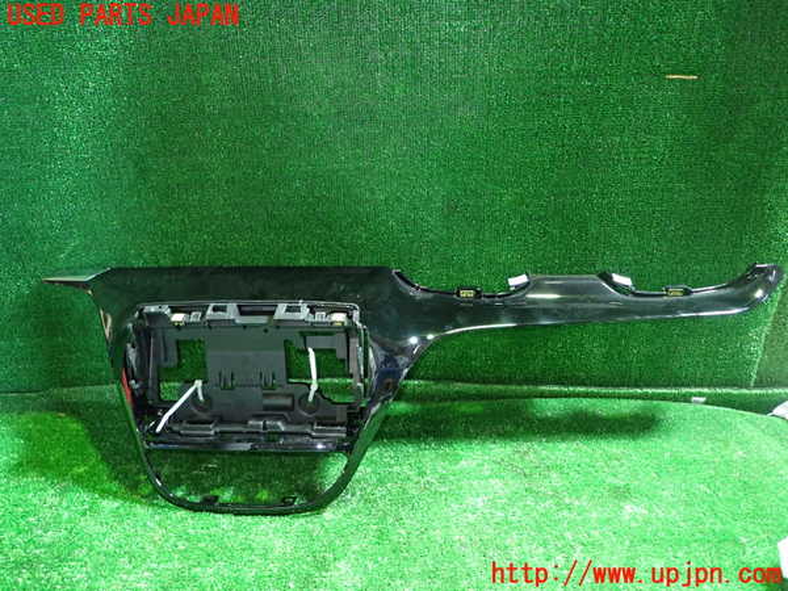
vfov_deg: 54.9
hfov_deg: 69.4
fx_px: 569
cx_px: 394
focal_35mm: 25
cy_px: 296
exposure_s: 1/30
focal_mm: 4.5
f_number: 2
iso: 800
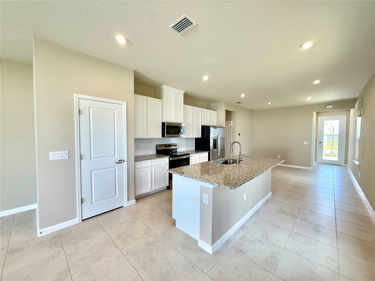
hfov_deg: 102.1
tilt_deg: -0.2
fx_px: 152
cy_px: 140
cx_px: 188
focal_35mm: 14
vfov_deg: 85.7
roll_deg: -0.6
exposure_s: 1/120
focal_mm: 2.22
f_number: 2.2
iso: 100
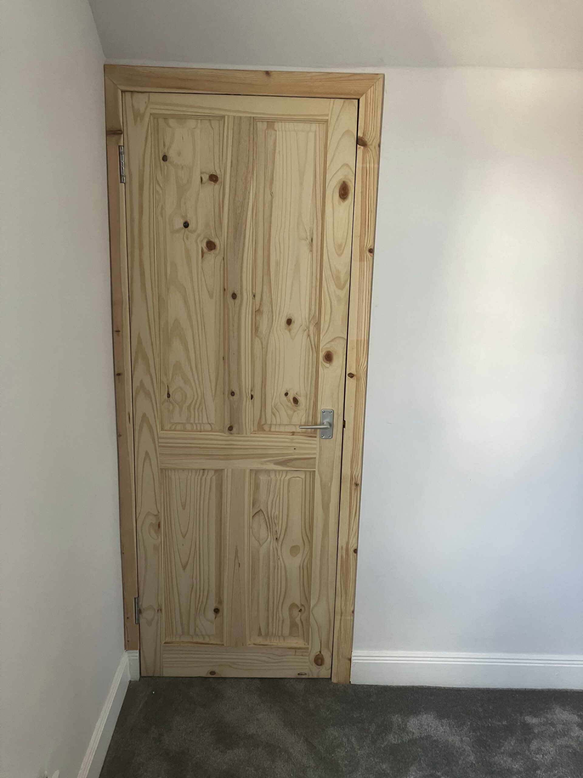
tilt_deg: -12.1
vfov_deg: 63.4
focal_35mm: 28
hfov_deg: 49.7
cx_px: 292
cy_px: 389
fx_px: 629
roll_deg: -2.0
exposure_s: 1/60
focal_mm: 3.99
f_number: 1.8
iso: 125
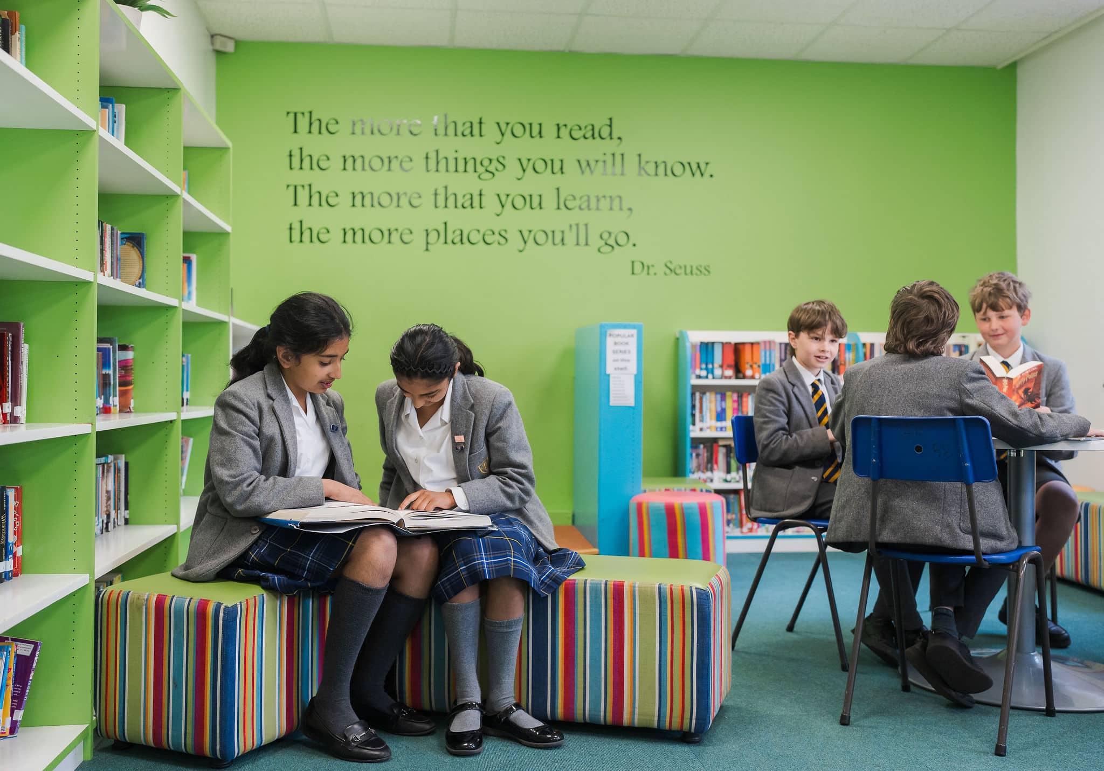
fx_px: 1182
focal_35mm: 38
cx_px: 559
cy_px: 381
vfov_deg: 36.1
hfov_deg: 50.1
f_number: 2.5
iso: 1600
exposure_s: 1/250
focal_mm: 35
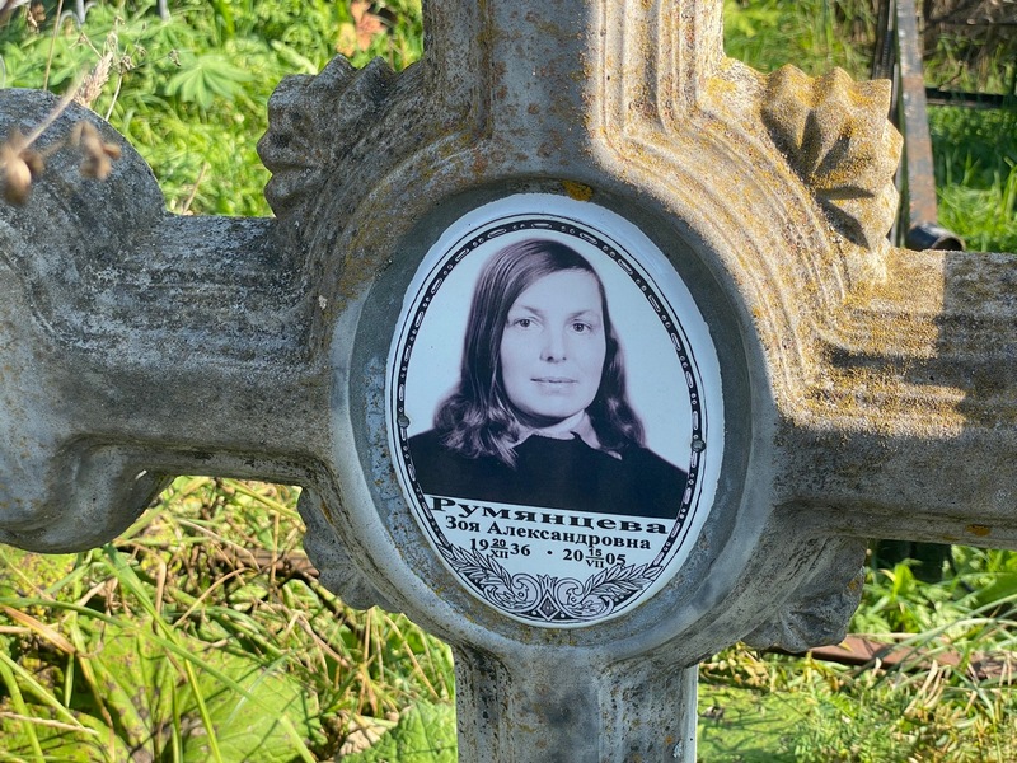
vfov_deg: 28.0
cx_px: 508
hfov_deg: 36.8
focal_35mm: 52
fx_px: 1528
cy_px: 382
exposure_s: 1/461
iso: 20
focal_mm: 6
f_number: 2
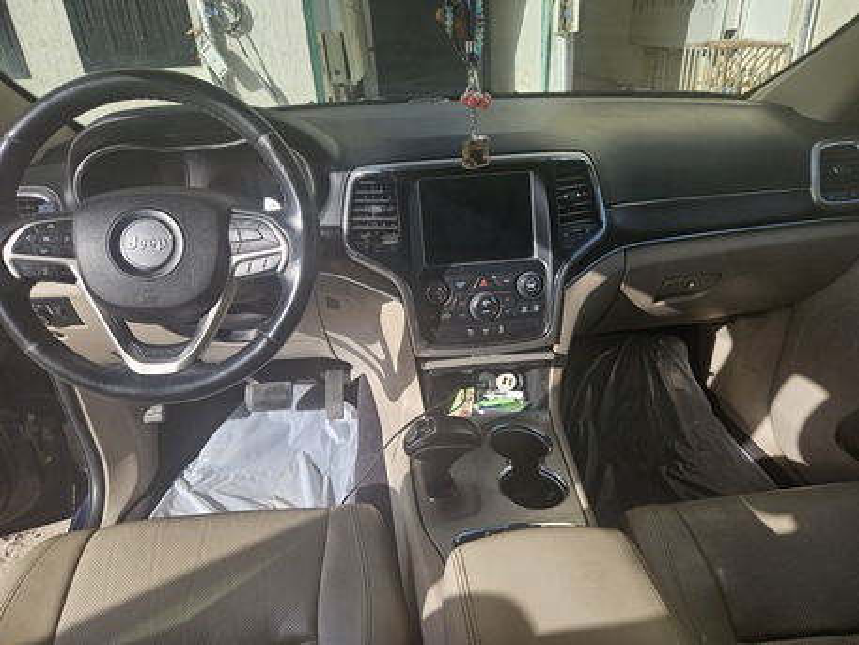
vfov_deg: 58.9
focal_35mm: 23
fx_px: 571
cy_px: 322
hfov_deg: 73.9
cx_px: 430
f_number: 1.8
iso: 25
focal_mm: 5.4
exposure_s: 1/574
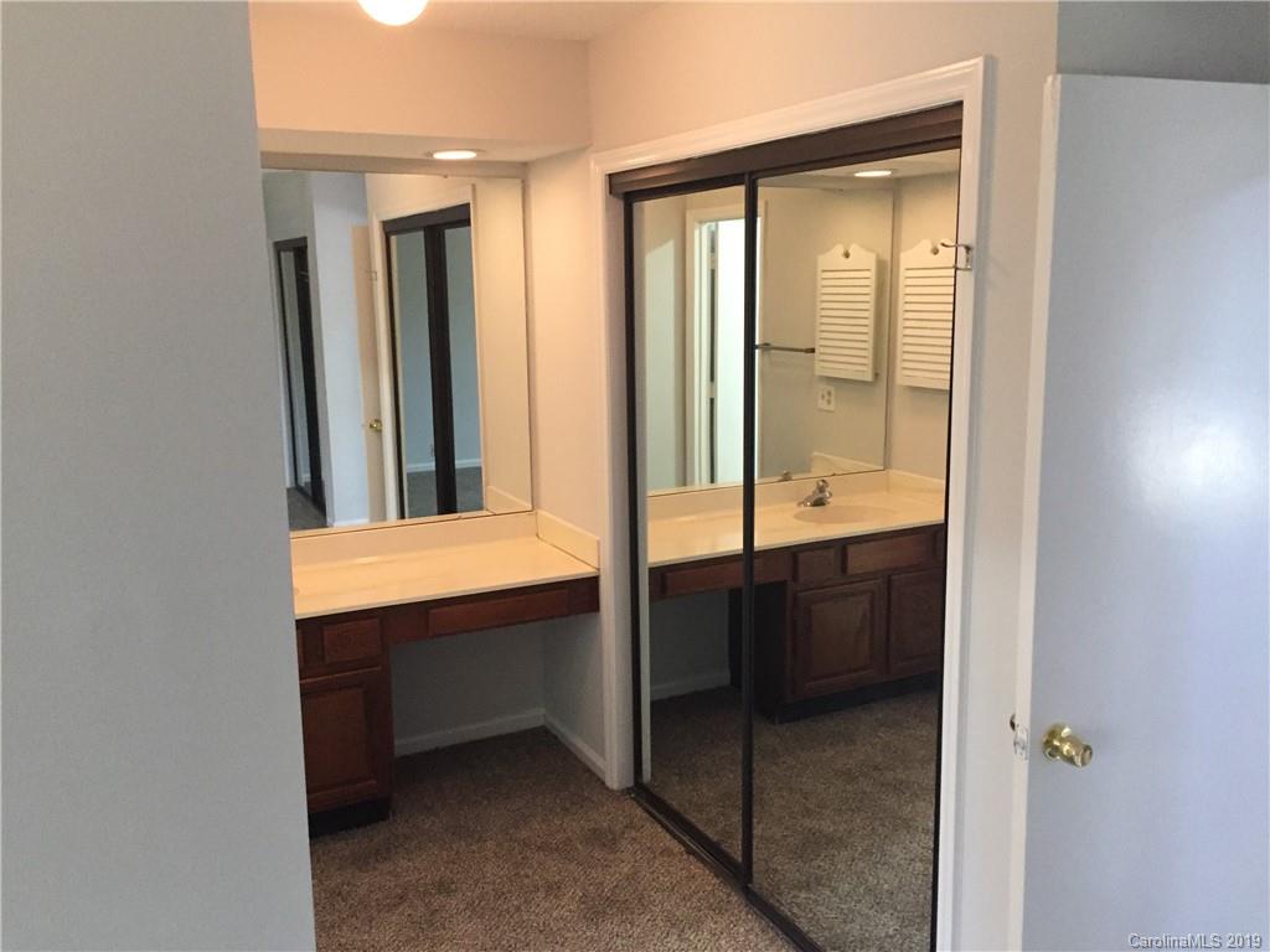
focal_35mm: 29
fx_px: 1064
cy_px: 476
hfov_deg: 61.7
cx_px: 635
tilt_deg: -10.2
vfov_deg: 48.2
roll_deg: +1.2
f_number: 2.2
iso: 250
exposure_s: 1/30
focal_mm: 4.15
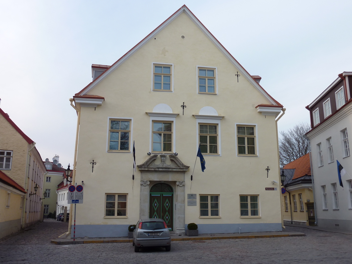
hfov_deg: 56.8
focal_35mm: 32
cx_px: 176
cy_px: 132
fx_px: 325
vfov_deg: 44.2
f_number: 4
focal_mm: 5.3
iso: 80
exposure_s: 1/160
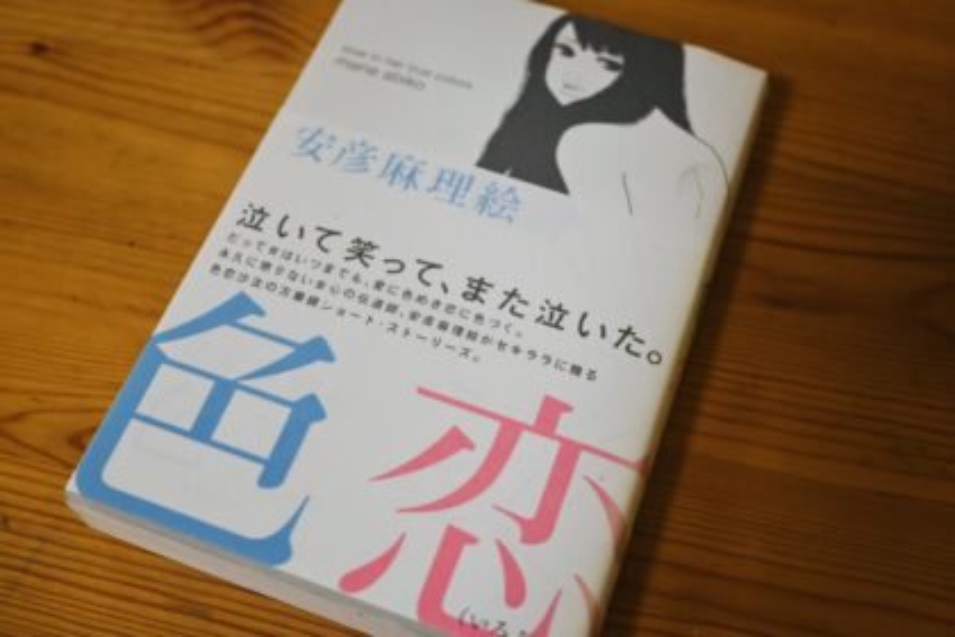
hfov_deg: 46.4
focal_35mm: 42
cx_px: 478
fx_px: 1114
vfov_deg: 31.9
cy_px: 318
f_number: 2.8
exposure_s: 1/125
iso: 900
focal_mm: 28
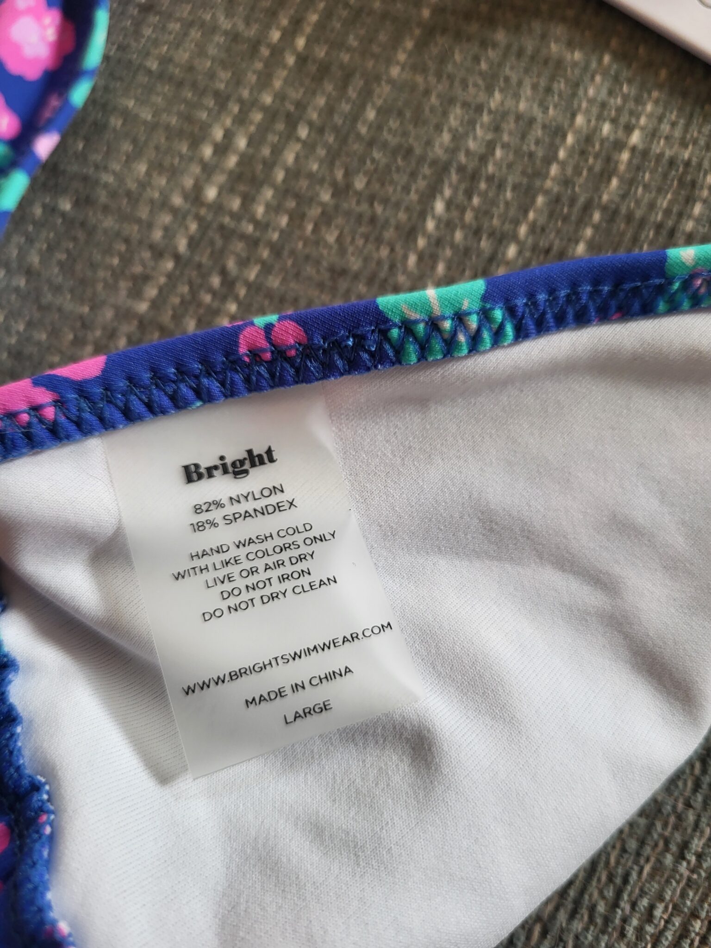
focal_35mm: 26
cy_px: 474
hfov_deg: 53.1
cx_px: 356
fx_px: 712
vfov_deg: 67.3
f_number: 1.8
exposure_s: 1/120
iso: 125
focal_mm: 5.4
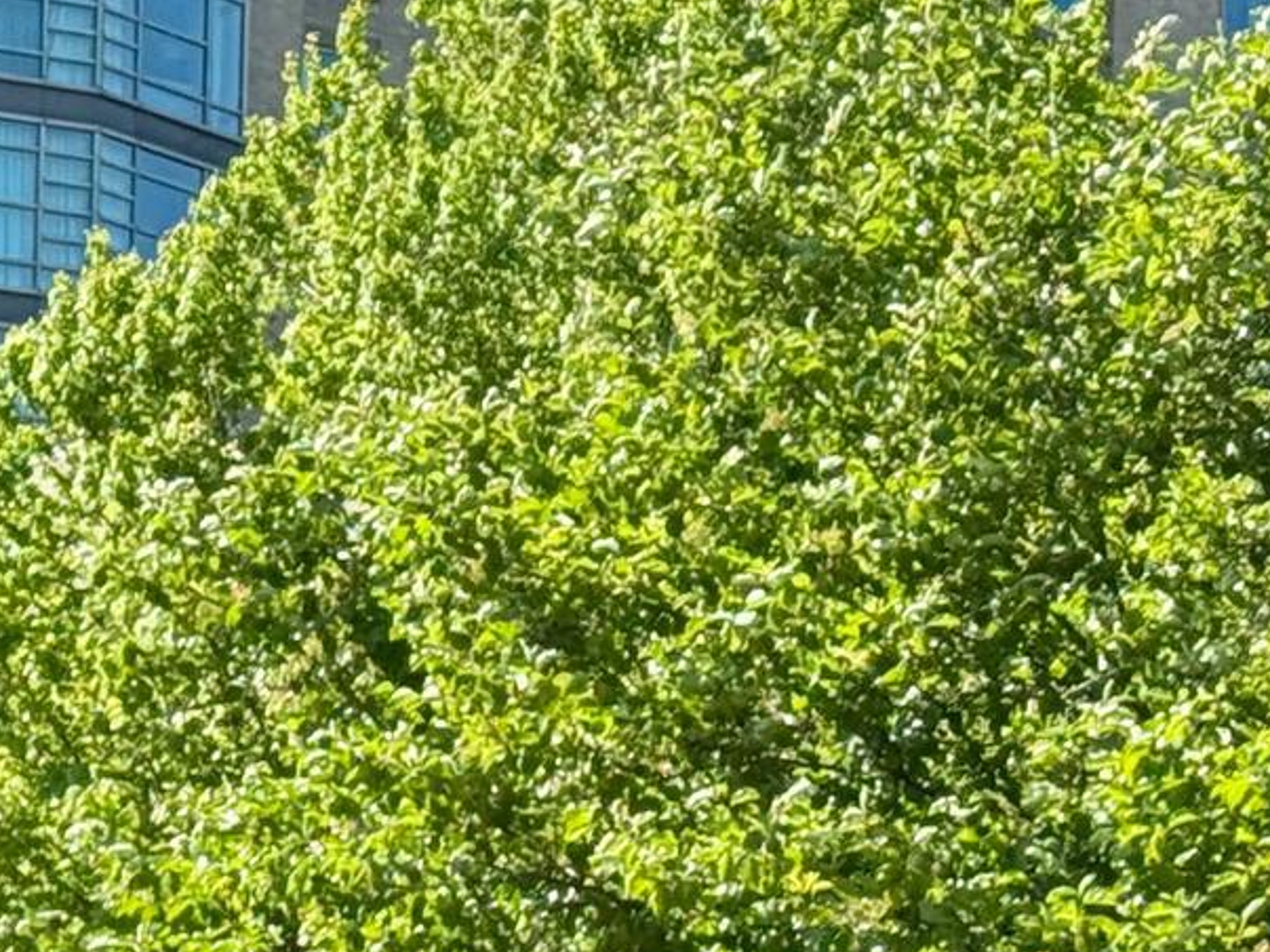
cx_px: -487
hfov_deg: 11.7
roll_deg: +1.6
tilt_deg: +3.5
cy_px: 1549
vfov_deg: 8.8
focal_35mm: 163
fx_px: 5979
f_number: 1.78
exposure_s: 1/1011
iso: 64
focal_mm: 6.76
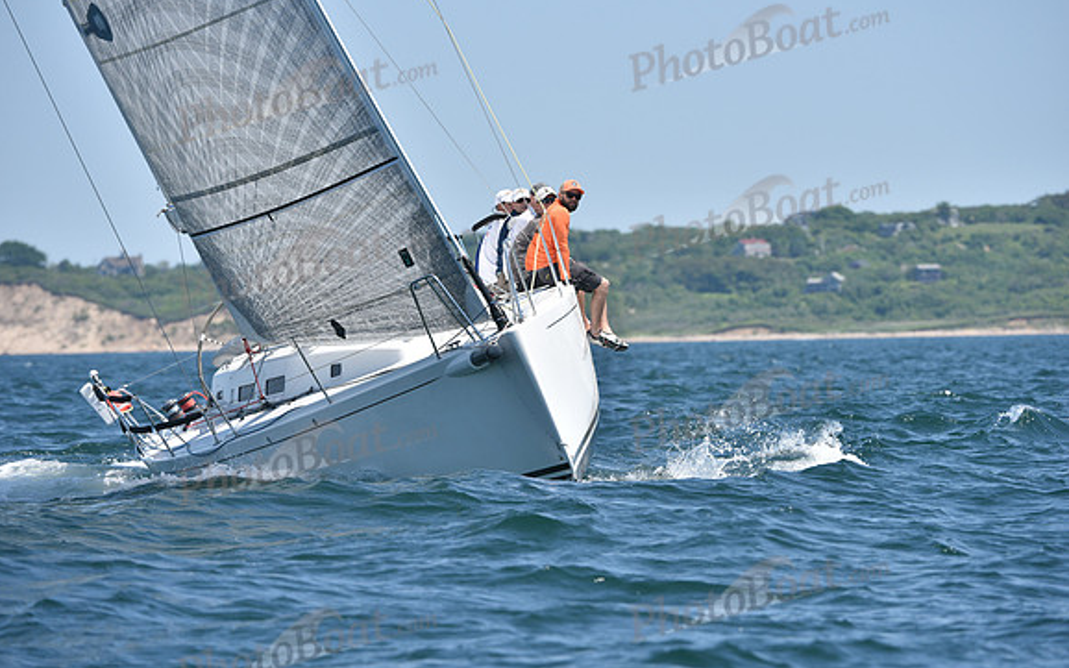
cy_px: 336
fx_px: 10137
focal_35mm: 348
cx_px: 534
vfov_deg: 3.8
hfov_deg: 6.0
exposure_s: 1/1000
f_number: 7.1
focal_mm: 340
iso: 320
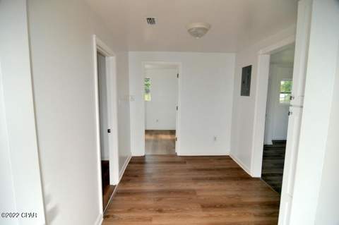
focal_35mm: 18
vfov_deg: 67.3
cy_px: 112
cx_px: 170
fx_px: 169
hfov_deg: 90.1
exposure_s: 1/200
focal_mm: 12
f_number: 4
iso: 250
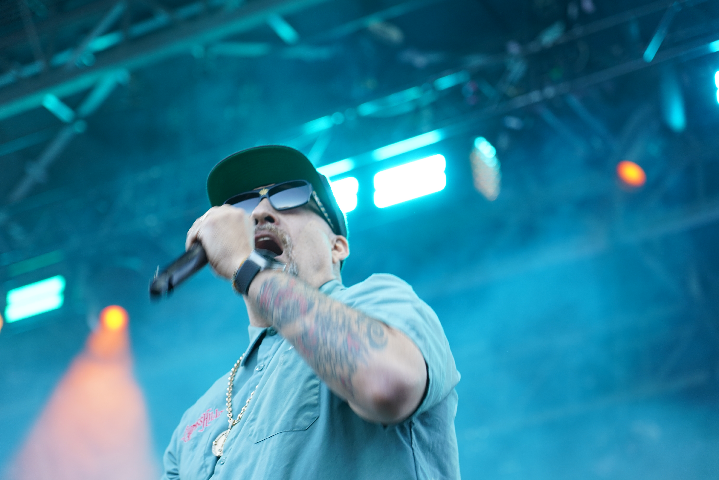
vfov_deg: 13.0
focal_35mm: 105
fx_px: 2097
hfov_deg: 19.5
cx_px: 360
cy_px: 240
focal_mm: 105
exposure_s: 1/125
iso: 500
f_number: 4
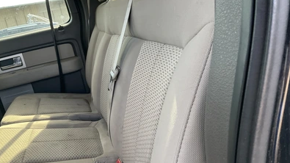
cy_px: 82
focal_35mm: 32
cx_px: 144
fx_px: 246
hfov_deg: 61.0
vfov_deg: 36.7
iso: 64
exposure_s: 1/120
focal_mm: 3
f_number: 1.8
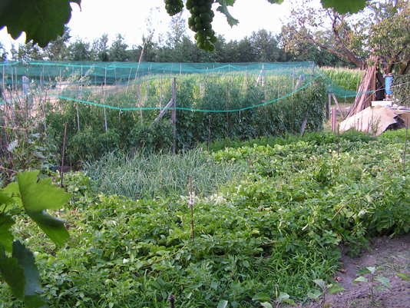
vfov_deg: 39.7
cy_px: 154
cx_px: 205
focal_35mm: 36
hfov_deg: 51.3
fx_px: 427
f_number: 3.2
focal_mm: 6
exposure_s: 1/40
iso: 100
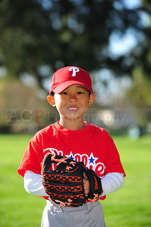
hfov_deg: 10.1
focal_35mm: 135
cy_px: 114
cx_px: 76
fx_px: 850
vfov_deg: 15.2
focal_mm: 135
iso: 200
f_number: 4.5
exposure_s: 1/640
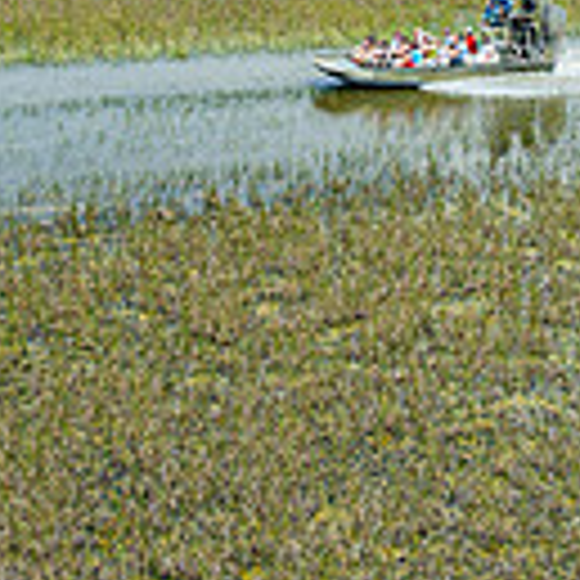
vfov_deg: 15.8
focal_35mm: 107
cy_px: -67
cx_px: 339
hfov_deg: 16.3
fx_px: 2028
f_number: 4
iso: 250
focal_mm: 36
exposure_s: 1/2000
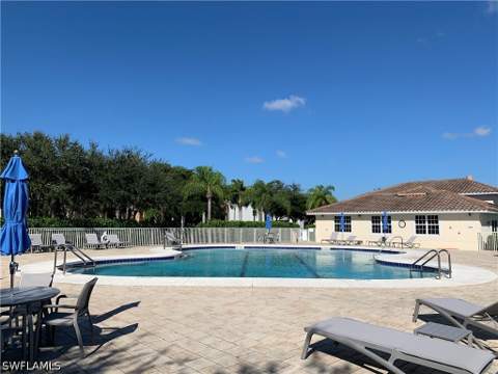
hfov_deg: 67.3
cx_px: 249
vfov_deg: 53.1
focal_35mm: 26
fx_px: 374
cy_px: 187
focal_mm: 4.25
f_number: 1.8
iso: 25
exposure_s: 1/3937
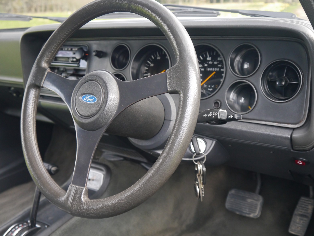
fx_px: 372
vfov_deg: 35.2
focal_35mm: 41
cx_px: 153
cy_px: 115
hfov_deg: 45.7
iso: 800
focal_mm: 20
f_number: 4.2
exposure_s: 1/30
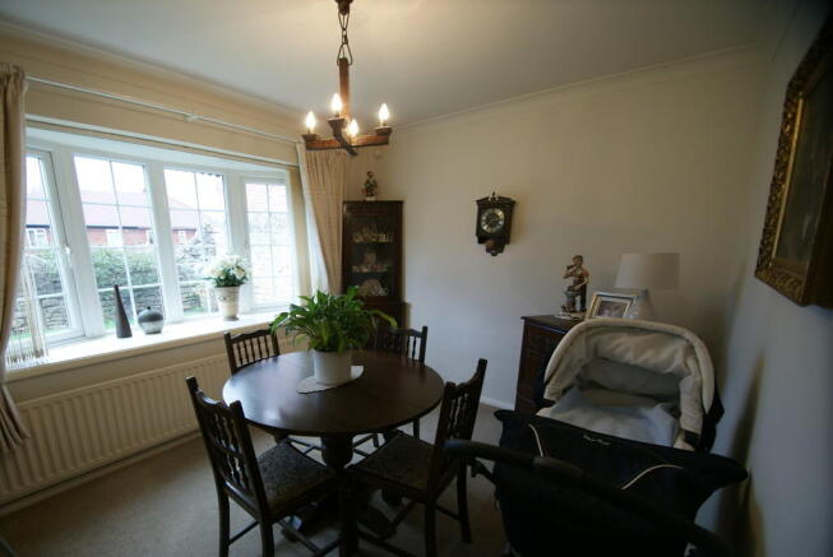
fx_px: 347
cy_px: 278
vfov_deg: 77.5
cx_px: 416
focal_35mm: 15
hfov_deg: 100.3
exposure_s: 1/30
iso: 200
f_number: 3.5
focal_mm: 10
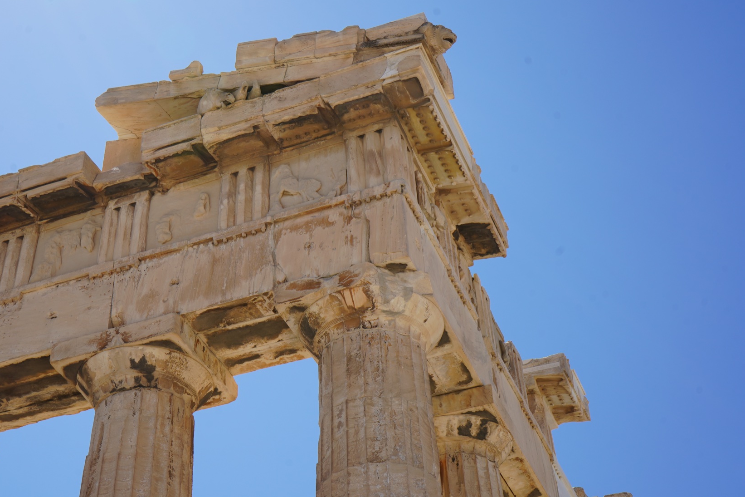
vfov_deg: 24.2
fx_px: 1159
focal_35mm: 56
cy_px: 220
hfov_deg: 35.6
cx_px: 325
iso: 100
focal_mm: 46
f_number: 11
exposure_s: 1/200
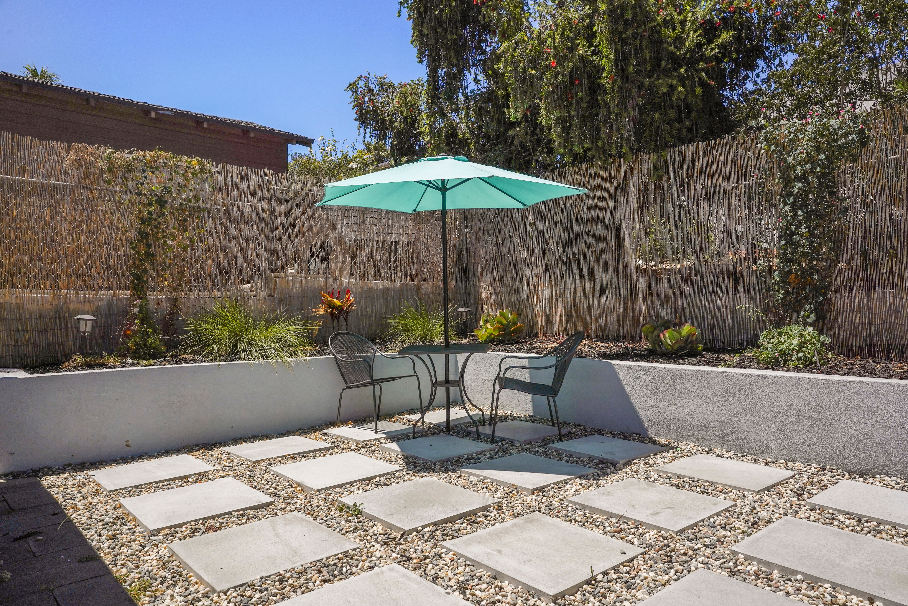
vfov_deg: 53.1
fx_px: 605
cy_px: 303
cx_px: 454
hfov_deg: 73.7
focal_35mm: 24
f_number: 11
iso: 800
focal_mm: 24
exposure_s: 1/2000
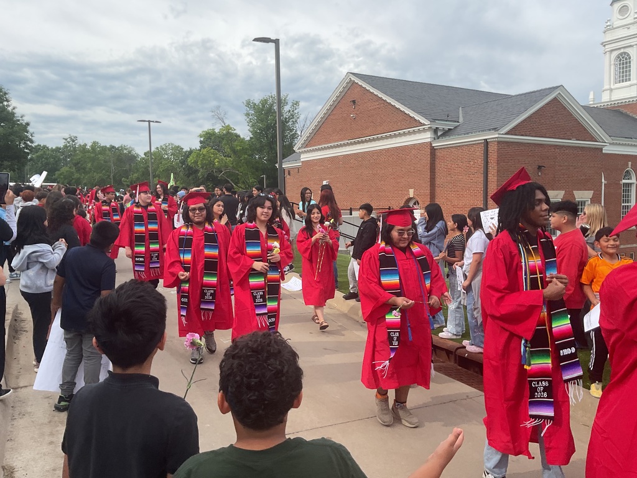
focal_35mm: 29
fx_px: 534
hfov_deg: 61.7
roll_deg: +1.9
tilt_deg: -1.3
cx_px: 318
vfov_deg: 48.2
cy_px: 239
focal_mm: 3
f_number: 1.8
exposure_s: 1/1121
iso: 16
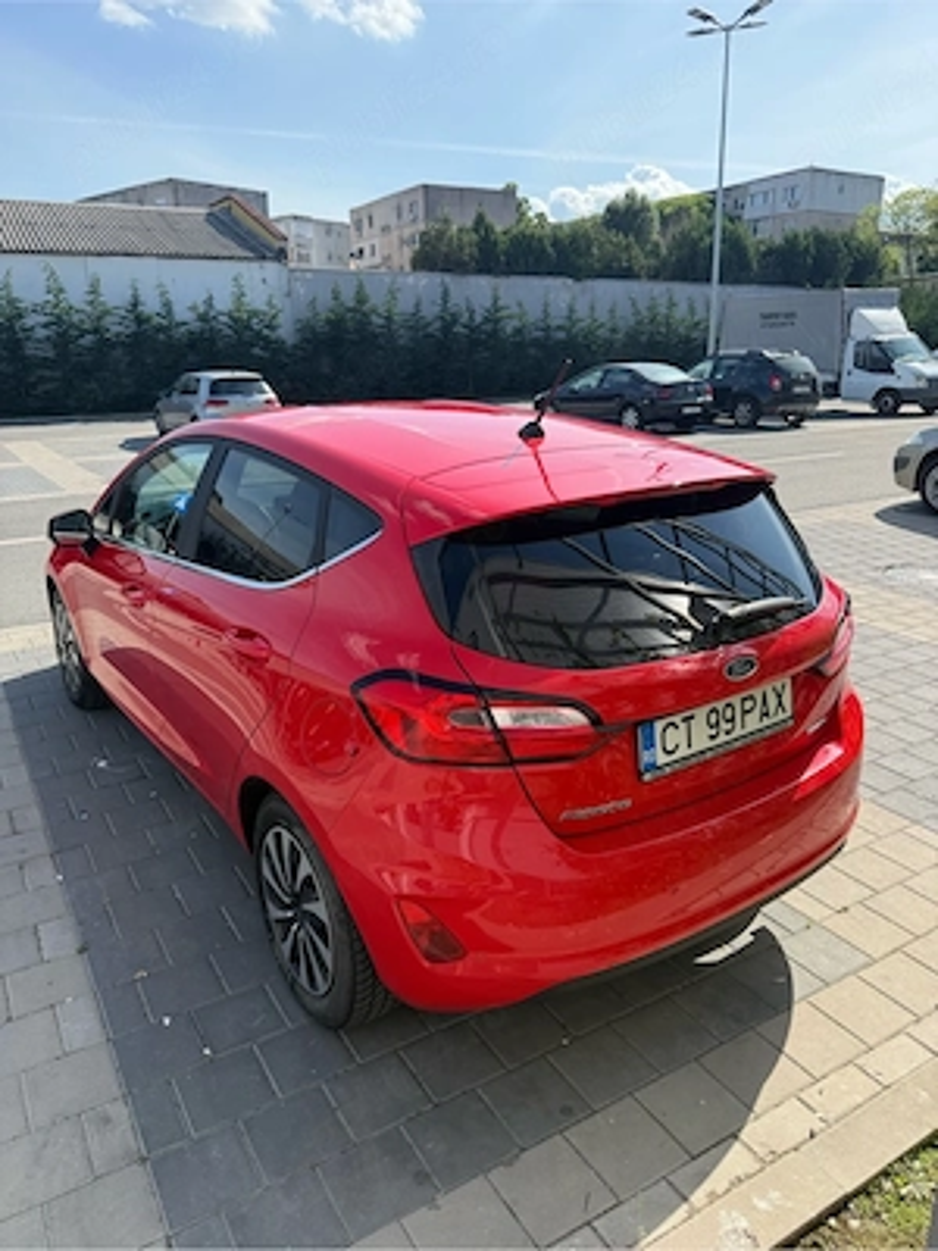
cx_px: 469
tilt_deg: -17.1
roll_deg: +0.4
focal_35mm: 24
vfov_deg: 71.6
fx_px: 867
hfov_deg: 56.8
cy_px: 626
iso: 100
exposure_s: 1/3145
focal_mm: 6.76
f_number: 1.78
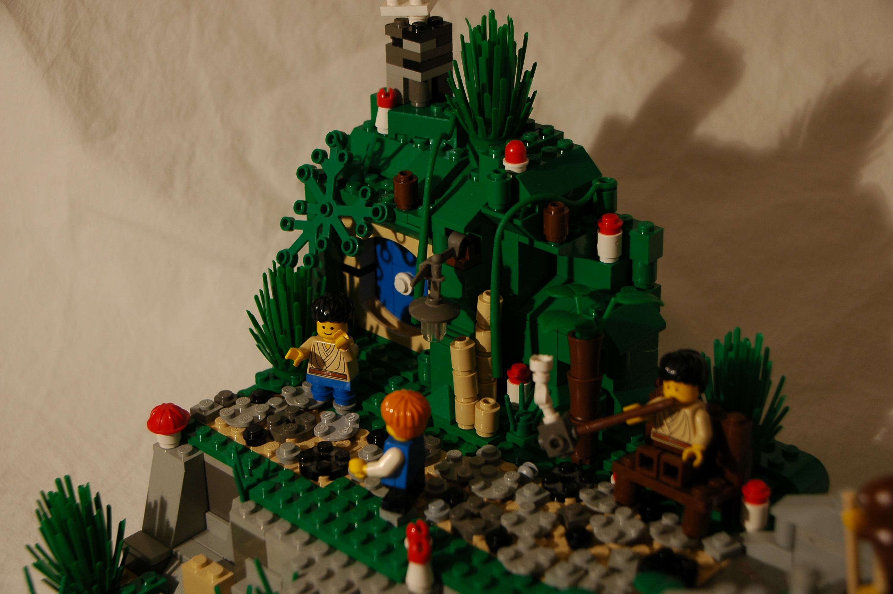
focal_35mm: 63
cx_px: 446
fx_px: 1561
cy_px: 297
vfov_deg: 21.5
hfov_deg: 31.9
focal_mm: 42
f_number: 4.2
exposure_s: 1/30
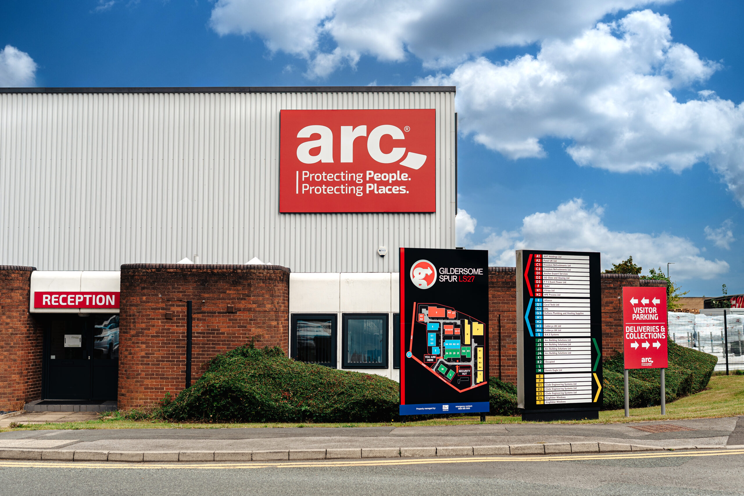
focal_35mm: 50
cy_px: 248
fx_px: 1033
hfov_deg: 39.6
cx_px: 372
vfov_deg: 27.0
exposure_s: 1/1250
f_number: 3.5
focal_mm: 50
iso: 100
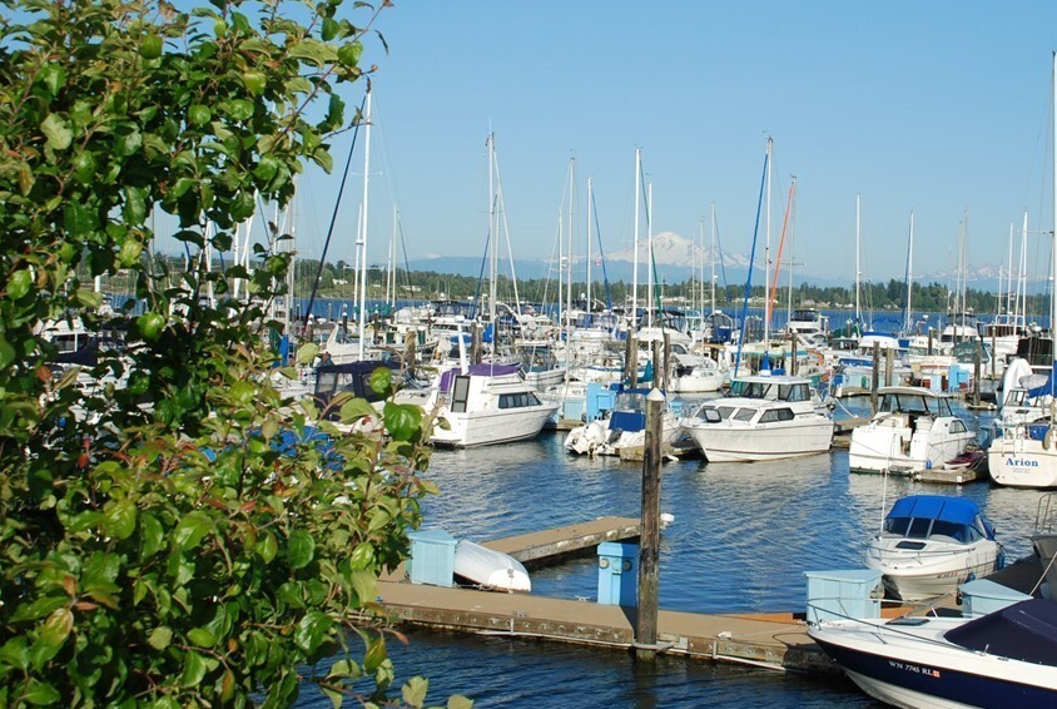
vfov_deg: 22.8
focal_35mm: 60
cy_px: 257
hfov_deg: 33.3
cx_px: 670
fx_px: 1754
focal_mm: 31
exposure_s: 1/250
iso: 110
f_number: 10
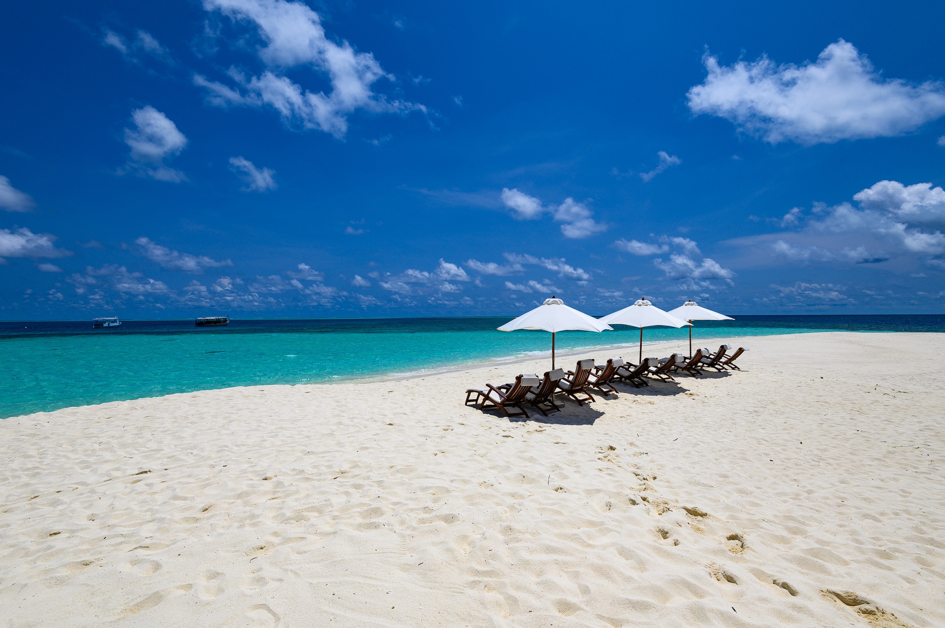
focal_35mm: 16
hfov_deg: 96.8
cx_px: 472
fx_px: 420
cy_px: 314
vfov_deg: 73.7
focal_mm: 16
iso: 100
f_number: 10
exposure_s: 1/1000
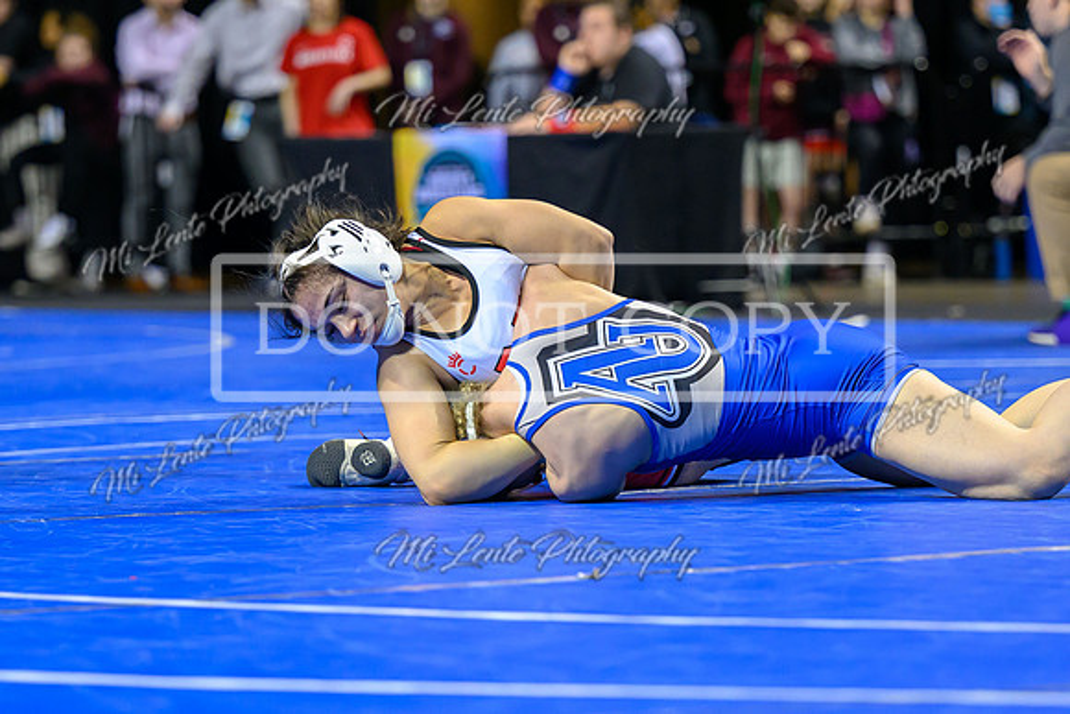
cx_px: 479
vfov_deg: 6.7
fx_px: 6128
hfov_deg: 10.0
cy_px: 535
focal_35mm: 206
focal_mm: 115
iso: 2500
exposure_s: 1/800
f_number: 2.8
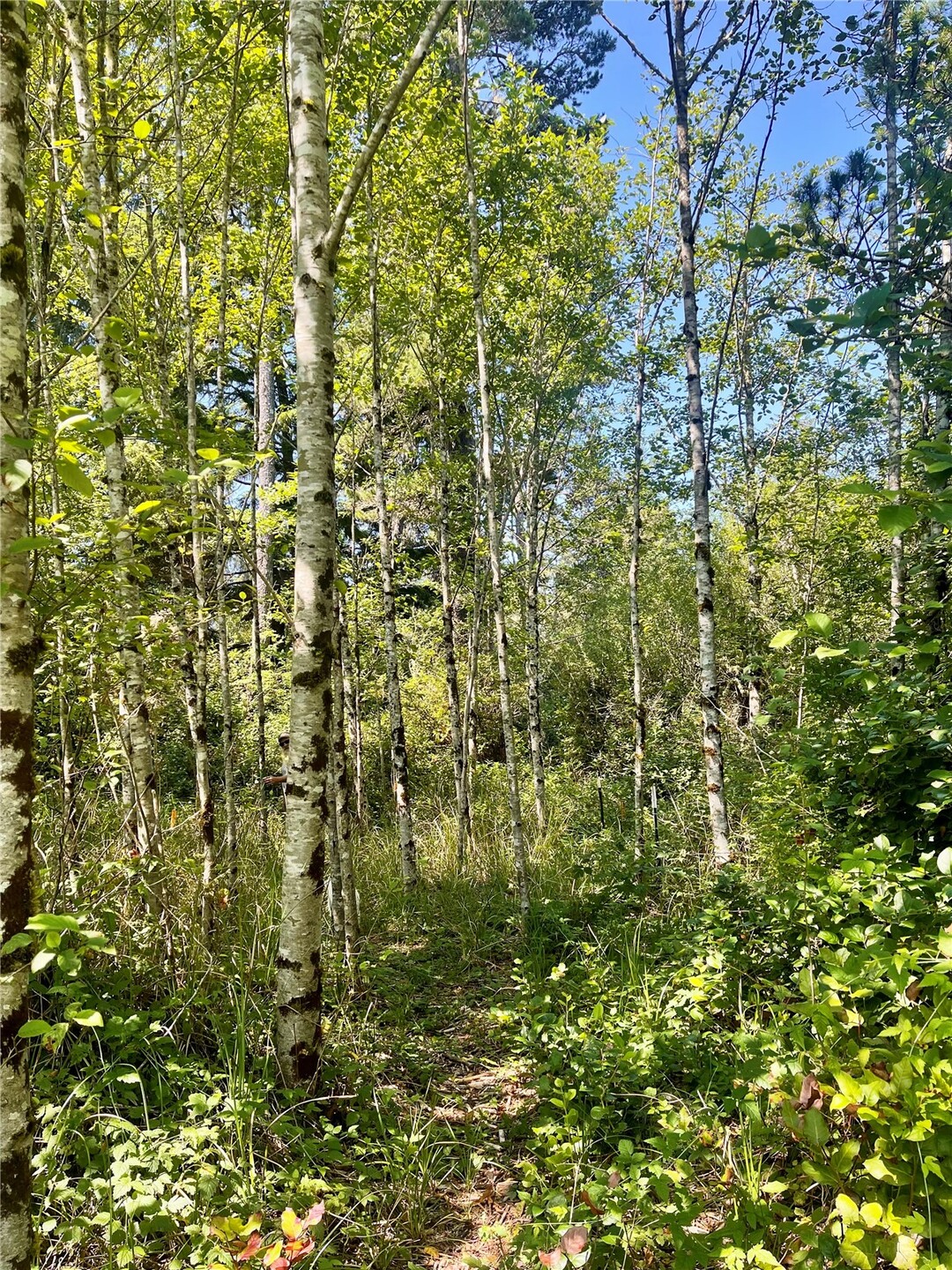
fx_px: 917
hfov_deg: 54.9
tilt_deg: +5.7
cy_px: 635
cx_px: 476
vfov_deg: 69.4
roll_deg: +1.8
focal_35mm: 25
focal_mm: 5.1
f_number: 1.6
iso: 32
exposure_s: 1/362
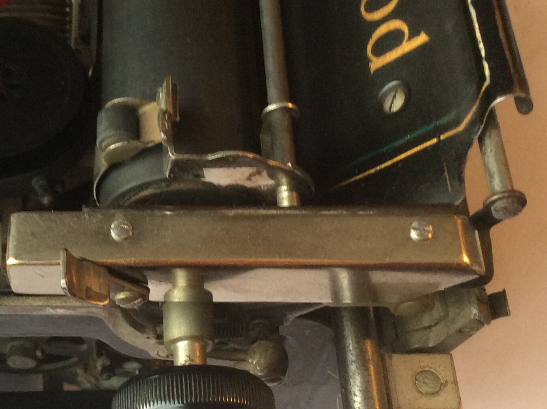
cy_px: 238
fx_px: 947
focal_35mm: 60
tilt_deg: -61.7
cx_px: 117
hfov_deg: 31.5
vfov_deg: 24.3
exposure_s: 1/25
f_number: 2.4
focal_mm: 3.3
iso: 80
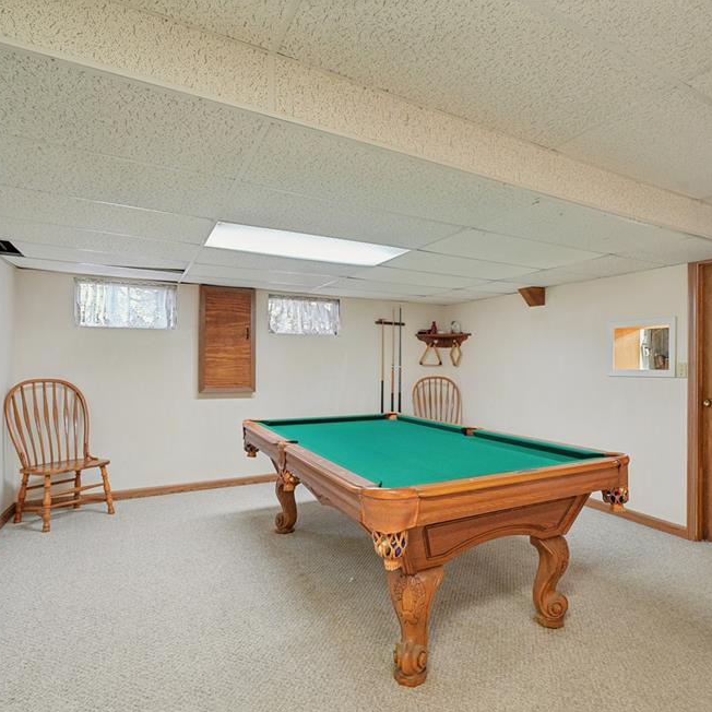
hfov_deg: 74.0
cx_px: 426
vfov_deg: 74.8
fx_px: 465
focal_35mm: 20
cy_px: 370
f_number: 8
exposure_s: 1/3.33
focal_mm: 15
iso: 400
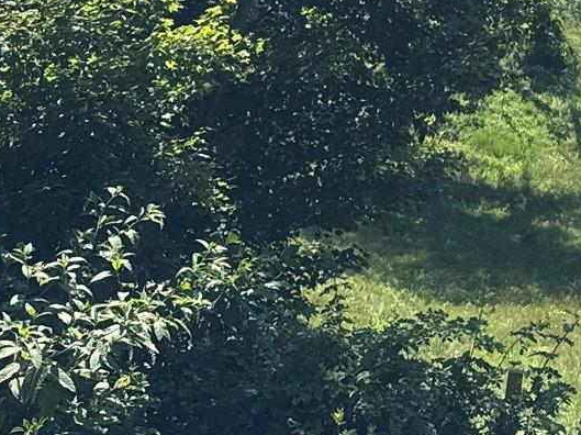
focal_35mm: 93
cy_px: -278
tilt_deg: +6.5
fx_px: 1560
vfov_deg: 14.5
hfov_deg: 19.3
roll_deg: -4.5
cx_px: 778
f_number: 1.78
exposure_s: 1/3953
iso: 80
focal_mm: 6.76
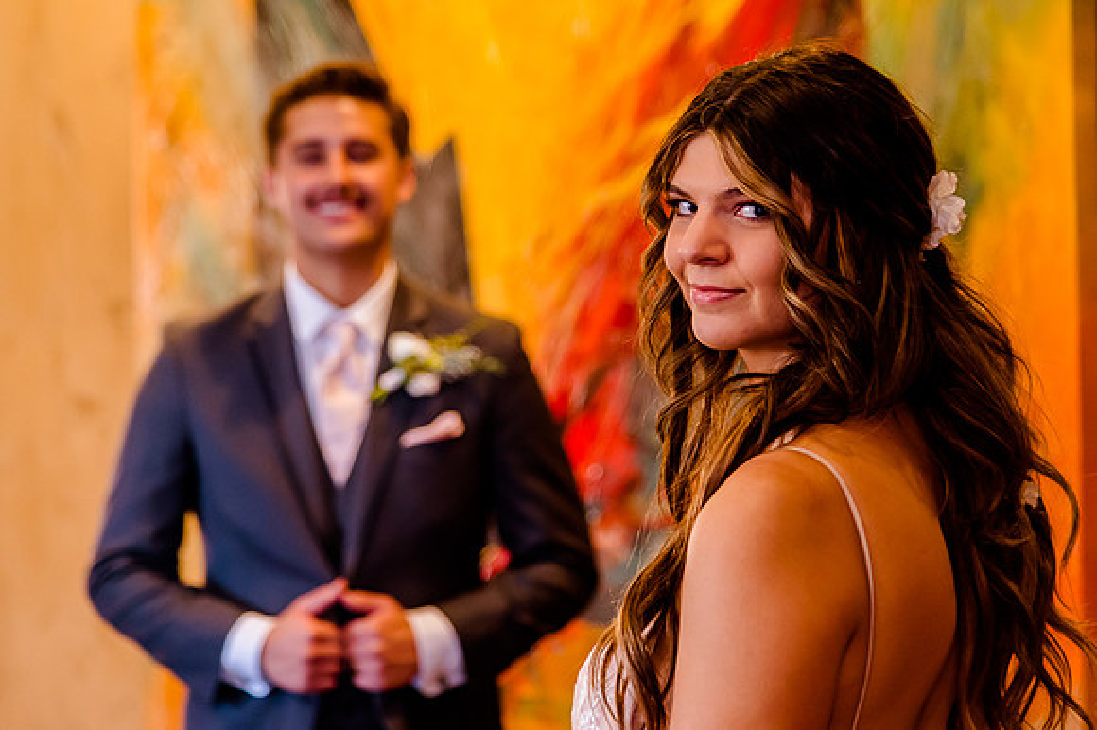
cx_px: 533
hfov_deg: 15.8
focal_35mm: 130
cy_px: 325
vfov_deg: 10.5
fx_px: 3965
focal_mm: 105
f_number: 4
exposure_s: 1/80
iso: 2500
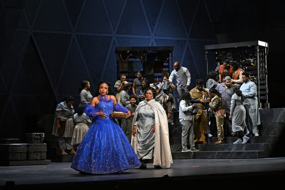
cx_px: 142
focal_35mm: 84
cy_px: 95
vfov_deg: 16.3
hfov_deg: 24.2
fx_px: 665
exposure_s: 1/250
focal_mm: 56
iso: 3200
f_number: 5
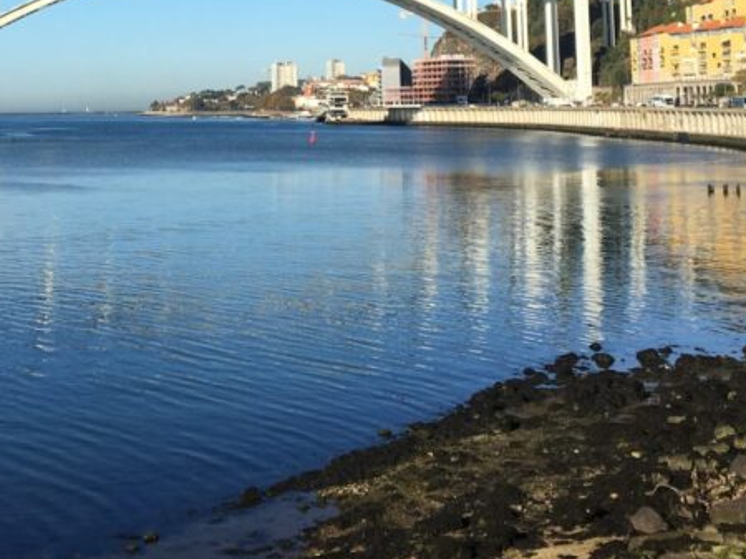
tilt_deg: +7.2
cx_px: 212
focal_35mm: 66
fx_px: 1422
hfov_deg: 29.1
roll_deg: +0.9
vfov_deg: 21.0
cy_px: -75
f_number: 2.2
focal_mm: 4.15
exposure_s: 1/2024
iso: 25
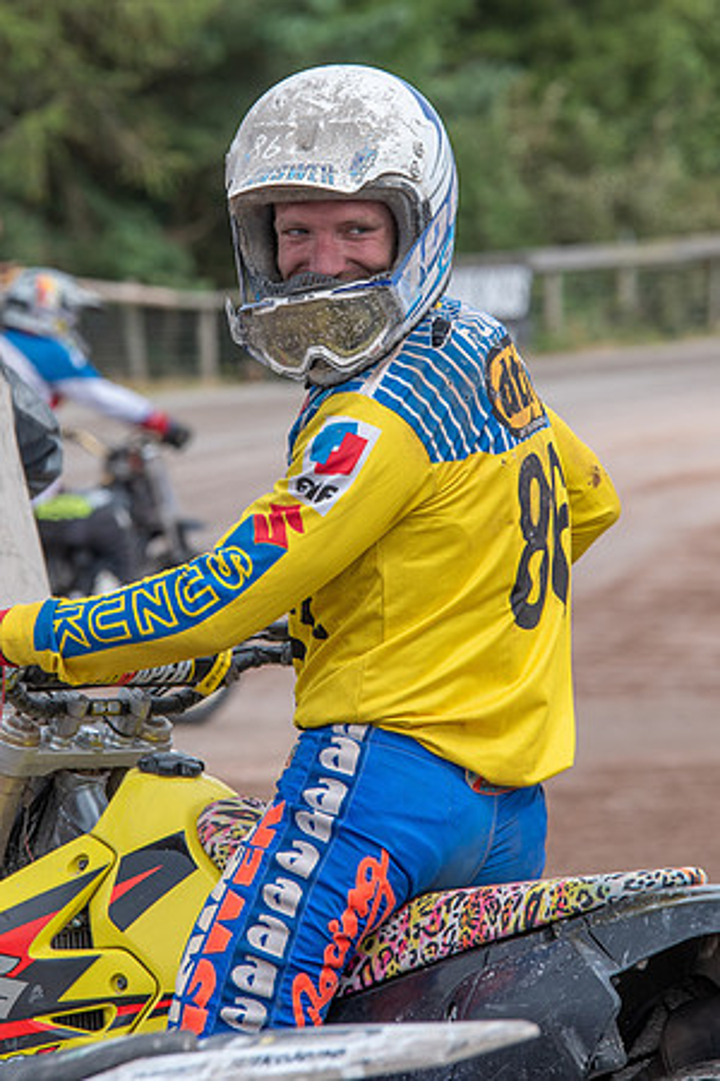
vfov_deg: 5.3
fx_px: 11737
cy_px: 384
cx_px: 335
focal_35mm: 391
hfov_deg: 3.5
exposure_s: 1/320
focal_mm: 200
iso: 200
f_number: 8
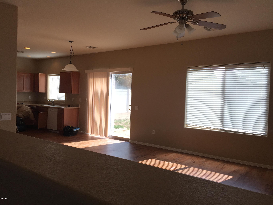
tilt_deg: +0.8
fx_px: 229
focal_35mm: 29
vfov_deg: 48.2
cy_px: 102
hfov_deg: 61.7
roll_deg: -2.4
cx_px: 136
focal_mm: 4.15
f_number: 2.2
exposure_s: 1/356
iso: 32
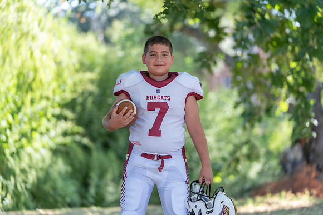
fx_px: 1149
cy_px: 108
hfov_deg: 16.0
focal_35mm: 128
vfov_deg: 10.7
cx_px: 162
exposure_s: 1/320
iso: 200
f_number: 2.8
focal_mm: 128
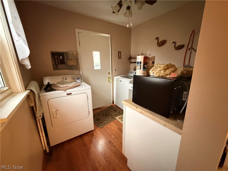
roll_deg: +1.5
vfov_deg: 85.7
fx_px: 92
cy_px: 86
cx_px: 114
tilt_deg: -13.7
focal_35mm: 14
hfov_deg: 102.1
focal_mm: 2.22
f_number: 2.2
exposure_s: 1/60
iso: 1250
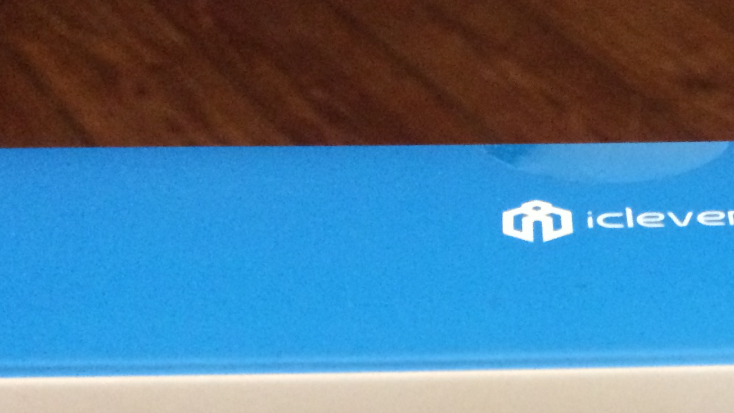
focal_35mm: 79
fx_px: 1538
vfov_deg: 14.0
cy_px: 680
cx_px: 626
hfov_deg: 26.2
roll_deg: -3.7
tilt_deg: -44.7
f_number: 2.2
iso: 500
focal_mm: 4.15
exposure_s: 1/17
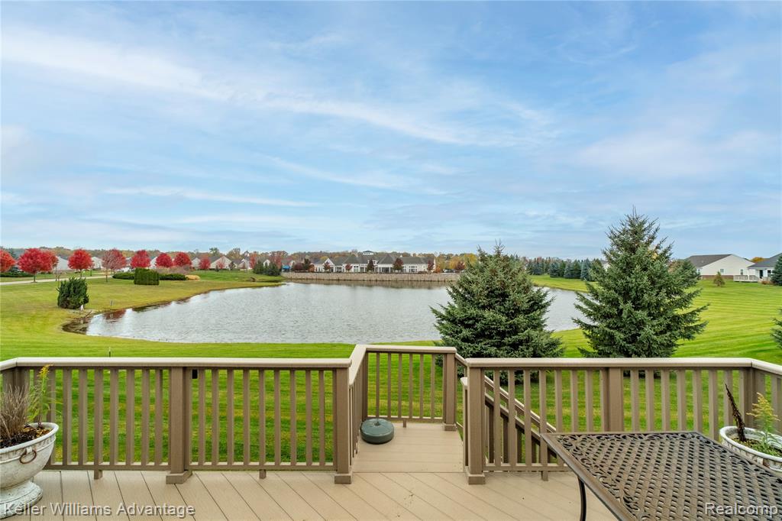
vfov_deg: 77.3
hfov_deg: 100.4
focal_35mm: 15
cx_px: 391
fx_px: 326
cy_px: 260
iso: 640
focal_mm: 10
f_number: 5.6
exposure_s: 1/250
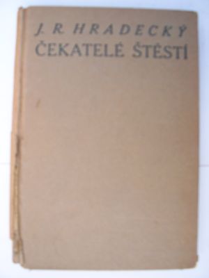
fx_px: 274
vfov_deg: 54.0
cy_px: 139
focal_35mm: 34
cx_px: 104
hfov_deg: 41.8
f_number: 2.7
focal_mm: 5.6
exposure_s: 1/180
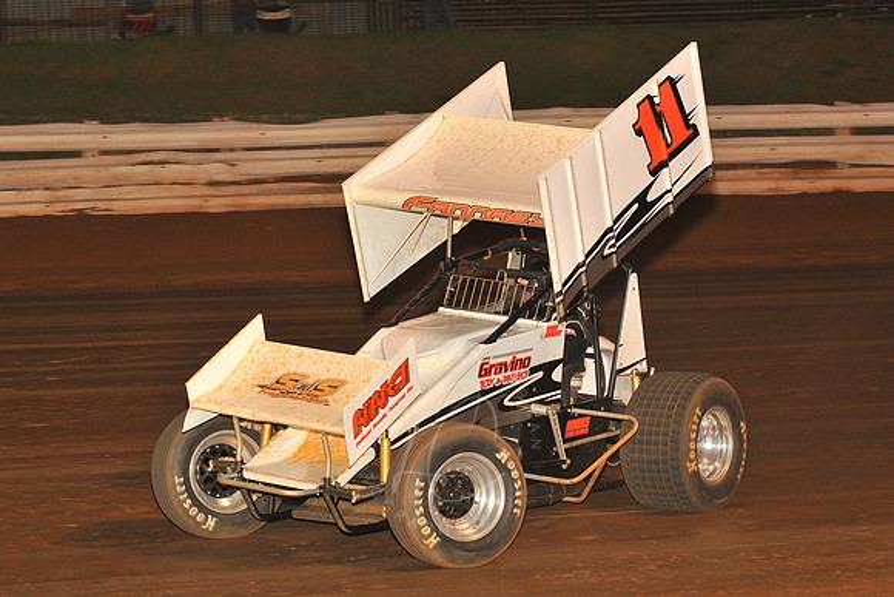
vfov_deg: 15.9
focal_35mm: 86
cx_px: 447
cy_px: 298
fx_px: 2136
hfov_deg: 23.6
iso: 1000
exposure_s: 1/320
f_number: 6.3
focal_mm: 86
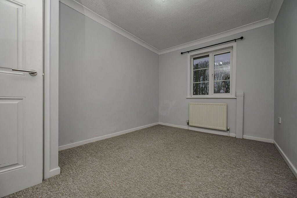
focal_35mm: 14
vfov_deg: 81.1
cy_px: 99
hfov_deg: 104.3
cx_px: 148
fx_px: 115
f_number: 6.3
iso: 400
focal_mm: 14
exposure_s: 1/250
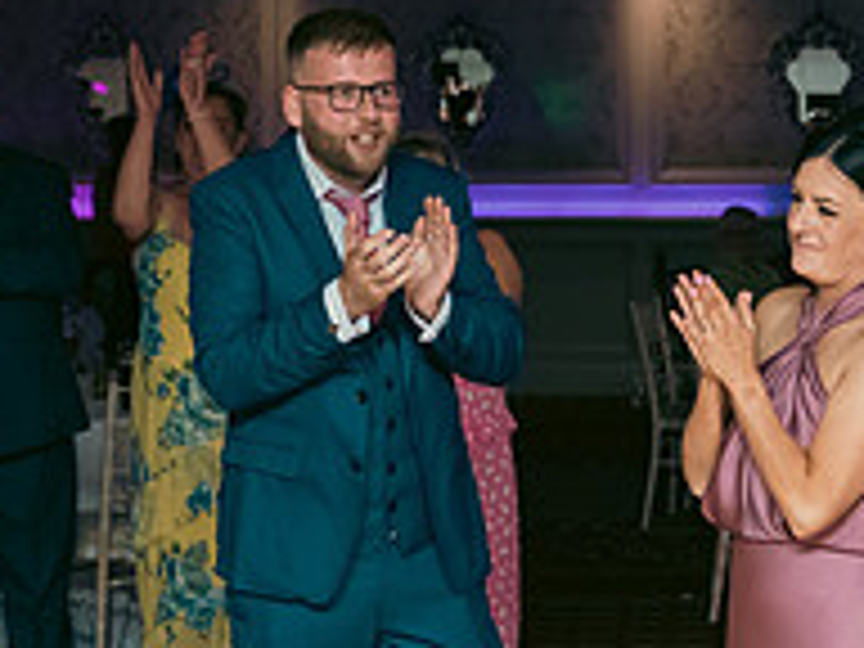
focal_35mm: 100
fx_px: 2496
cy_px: 416
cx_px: 698
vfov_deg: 14.8
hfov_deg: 19.4
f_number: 3.5
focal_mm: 32
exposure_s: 1/160
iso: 800
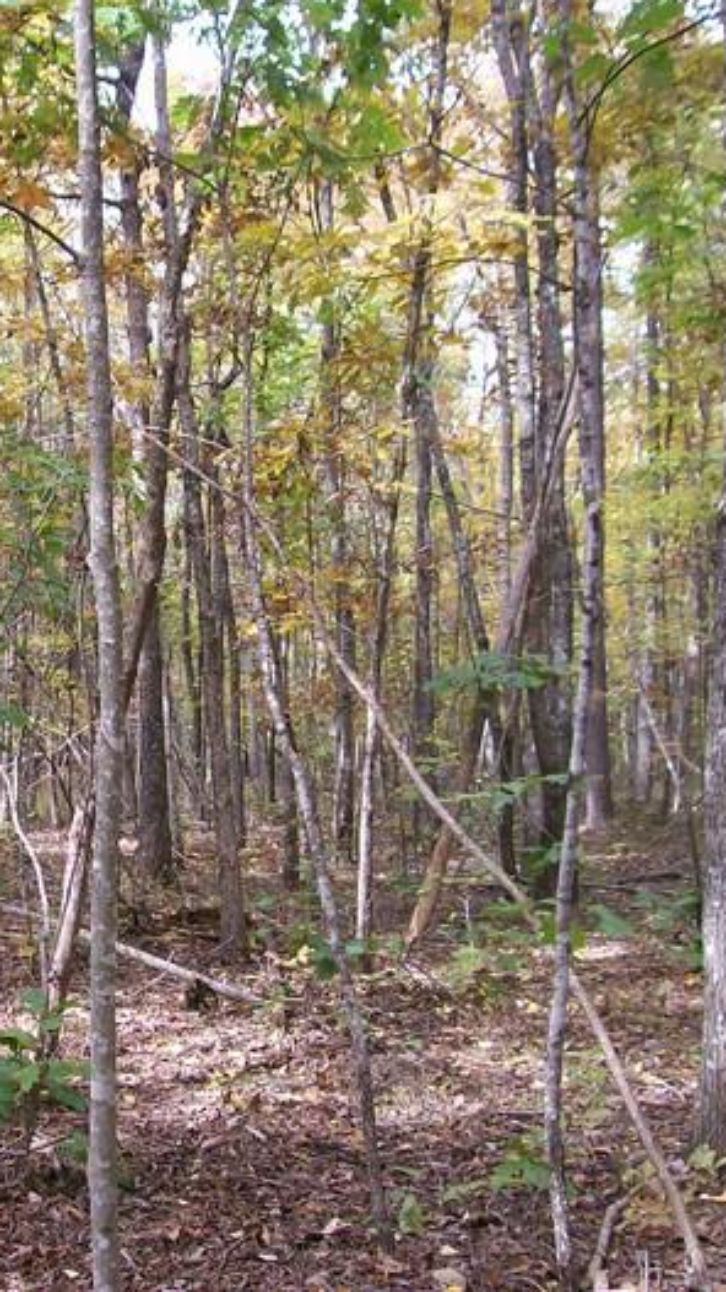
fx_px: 1816
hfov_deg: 21.7
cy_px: 644
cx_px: -12
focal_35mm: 53
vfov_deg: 39.2
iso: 80
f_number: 2.7
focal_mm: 6
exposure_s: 1/86.1
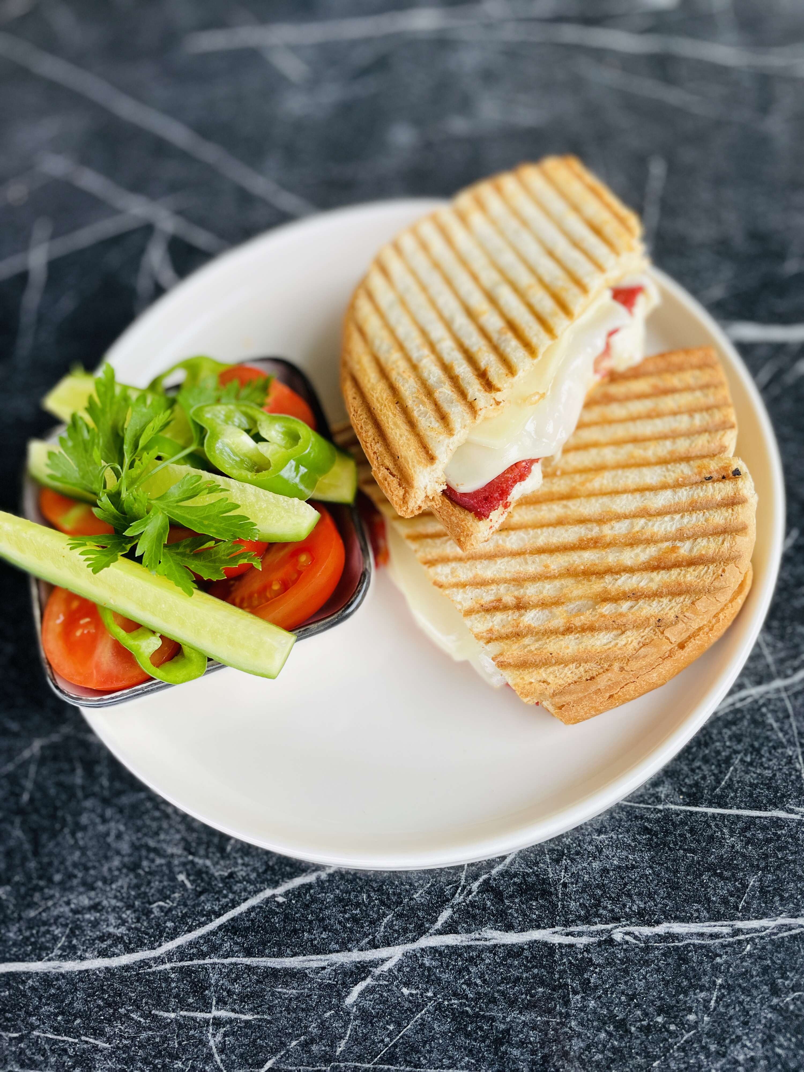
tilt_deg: -62.1
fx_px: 805
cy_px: 536
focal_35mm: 26
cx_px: 402
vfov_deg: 67.3
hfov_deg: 53.1
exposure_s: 1/121
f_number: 1.6
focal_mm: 4.2
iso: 100
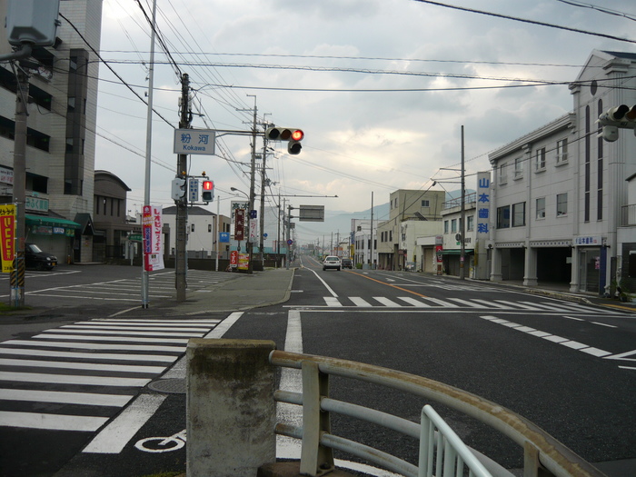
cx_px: 318
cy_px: 238
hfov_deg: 55.4
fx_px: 606
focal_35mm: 33
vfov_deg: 42.9
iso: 100
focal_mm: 5.5
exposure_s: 1/400
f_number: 2.8
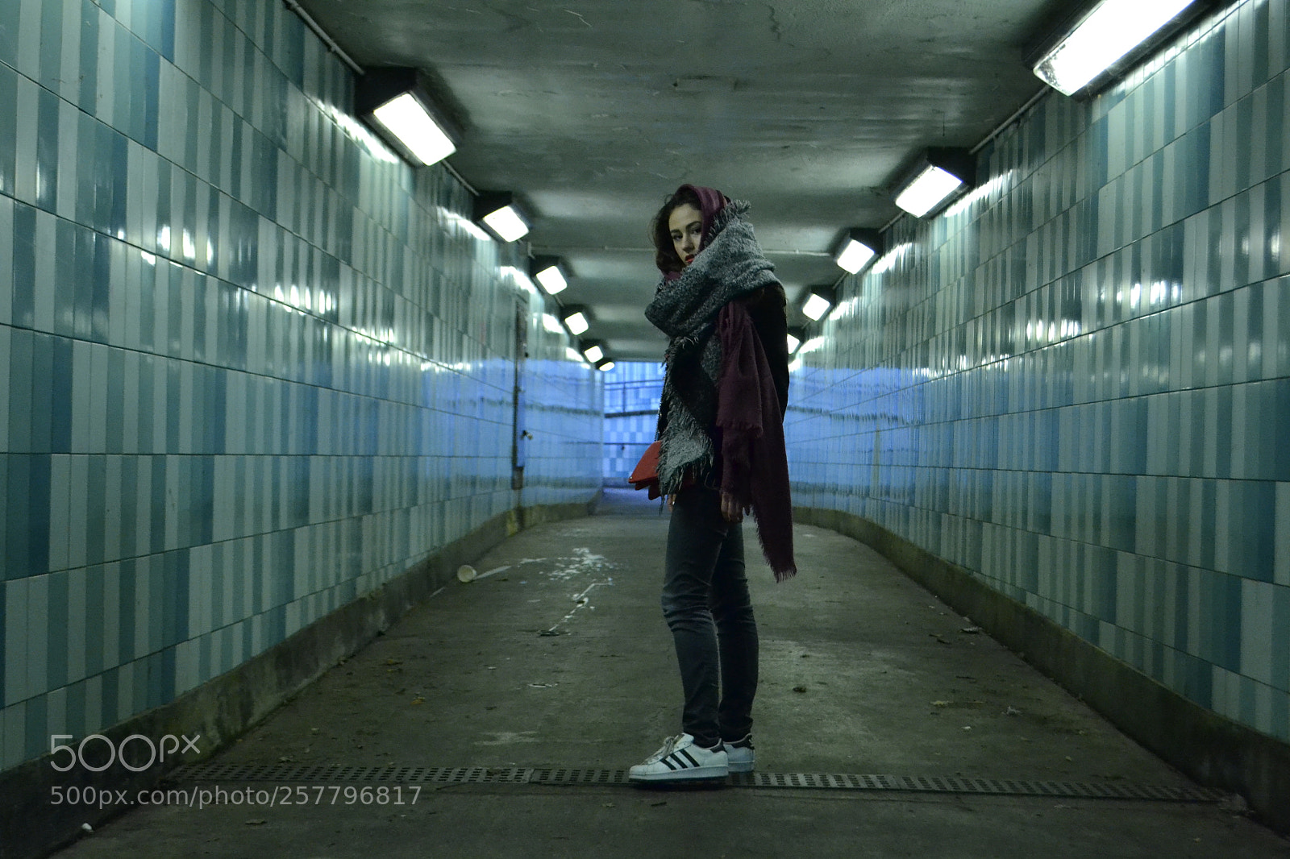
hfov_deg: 41.1
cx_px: 645
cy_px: 430
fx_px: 1720
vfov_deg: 28.1
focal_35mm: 48
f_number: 4.8
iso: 3200
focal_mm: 32
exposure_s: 1/125
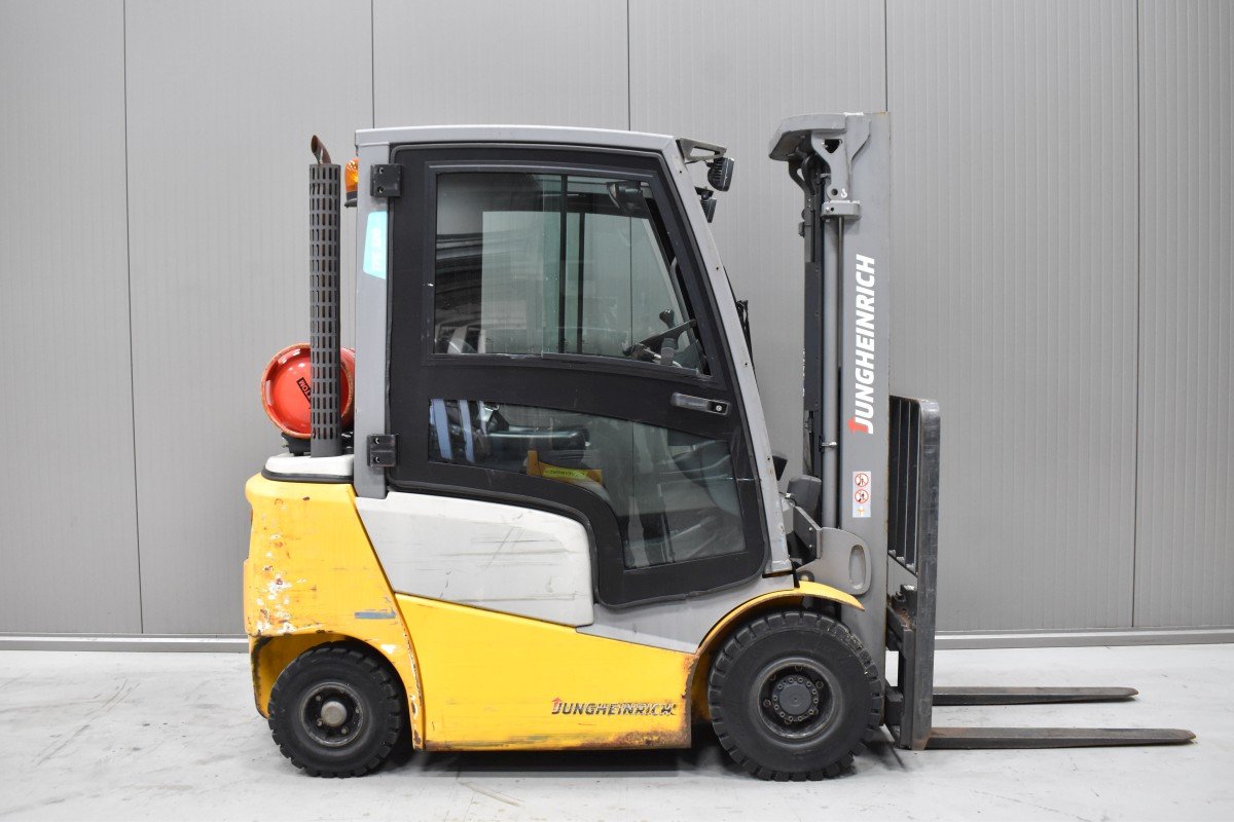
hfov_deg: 57.2
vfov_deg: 40.0
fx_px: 1131
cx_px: 617
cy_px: 411
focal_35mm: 33
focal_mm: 22
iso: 1600
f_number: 5
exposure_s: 1/25
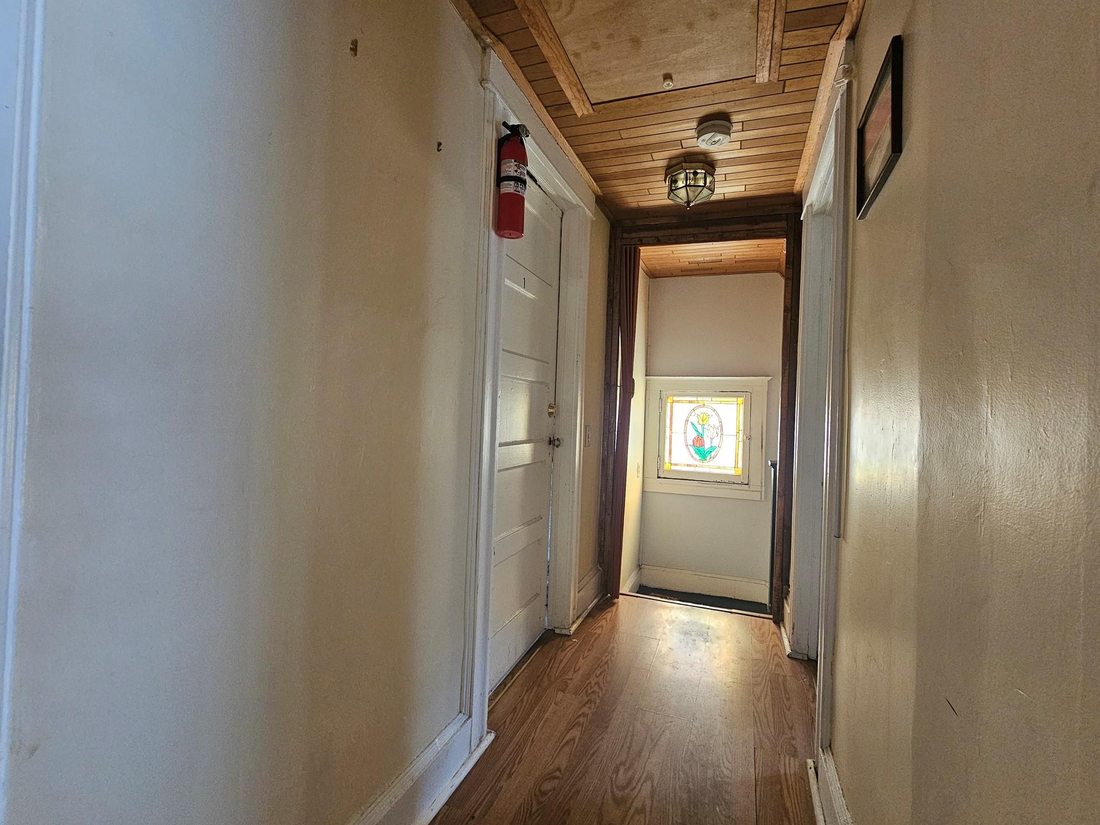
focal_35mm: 14
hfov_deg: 102.0
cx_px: 576
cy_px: 411
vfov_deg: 85.7
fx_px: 445
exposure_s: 1/30
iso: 640
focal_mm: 2.2
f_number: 2.2
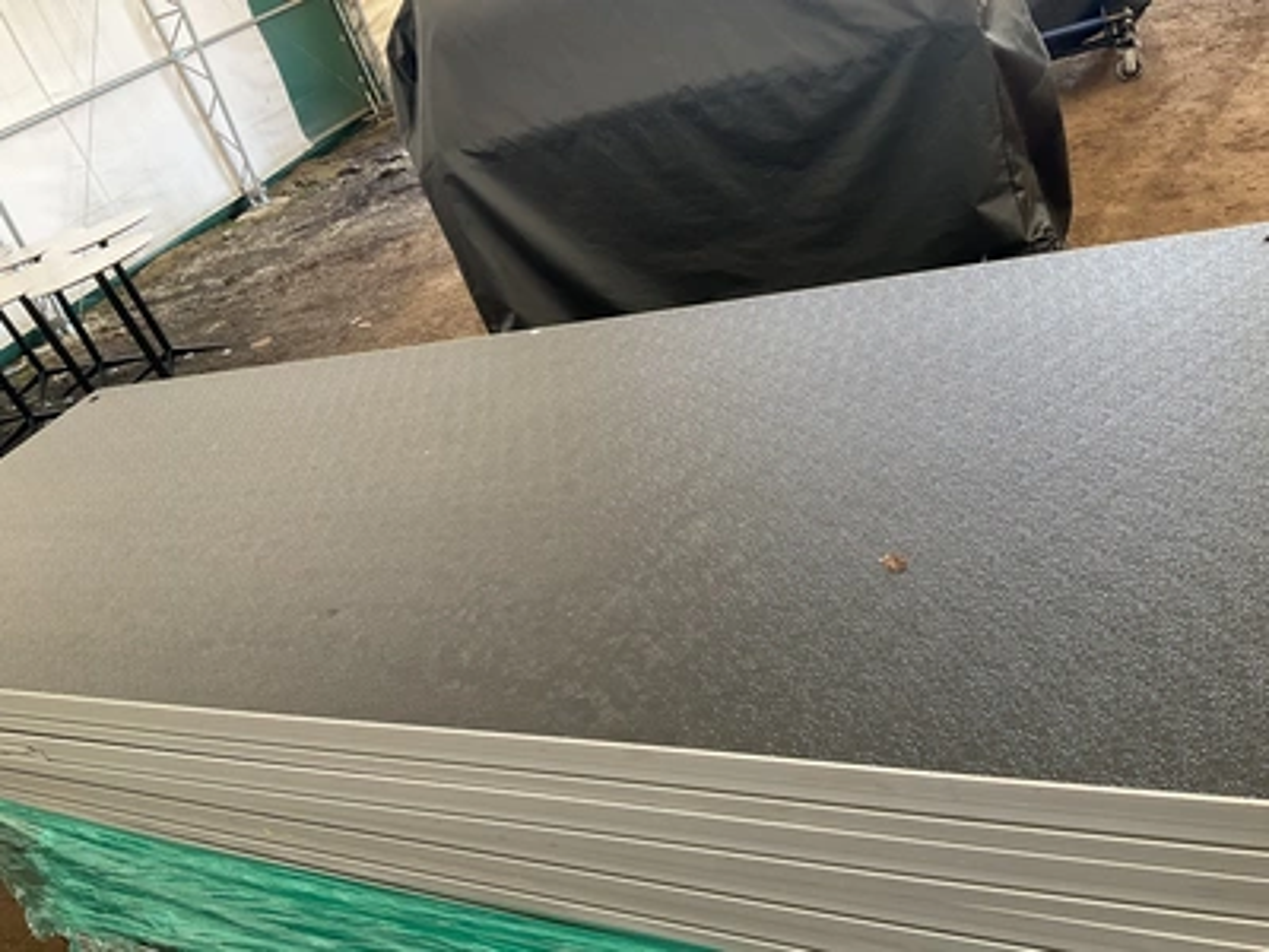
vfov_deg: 48.2
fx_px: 1063
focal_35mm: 29
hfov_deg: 61.7
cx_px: 634
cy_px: 476
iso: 40
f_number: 1.8
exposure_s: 1/122
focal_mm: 3
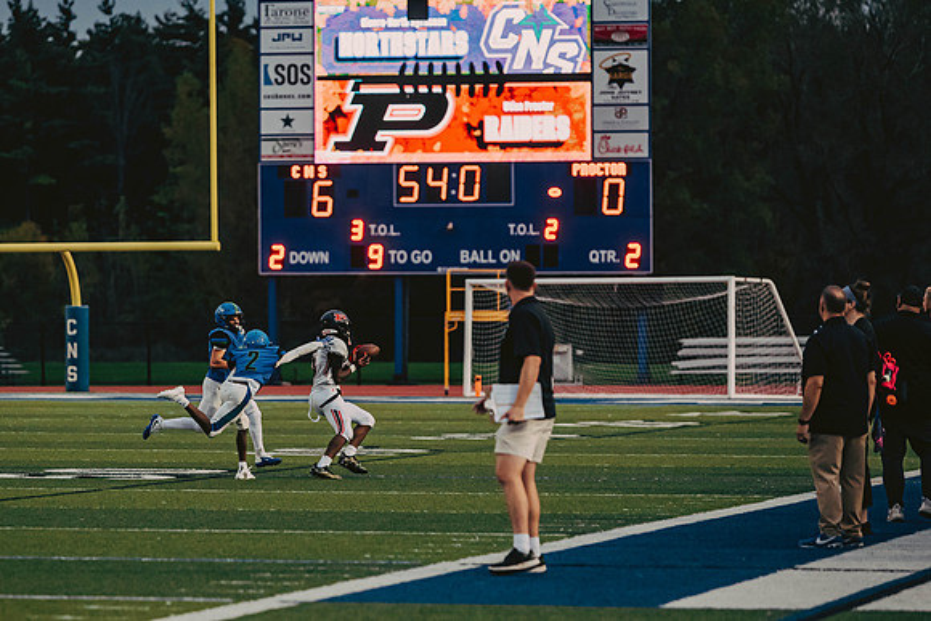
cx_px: 311
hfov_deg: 10.0
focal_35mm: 206
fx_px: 5337
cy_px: 331
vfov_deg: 6.7
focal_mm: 155
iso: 2000
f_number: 2.8
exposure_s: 1/1250
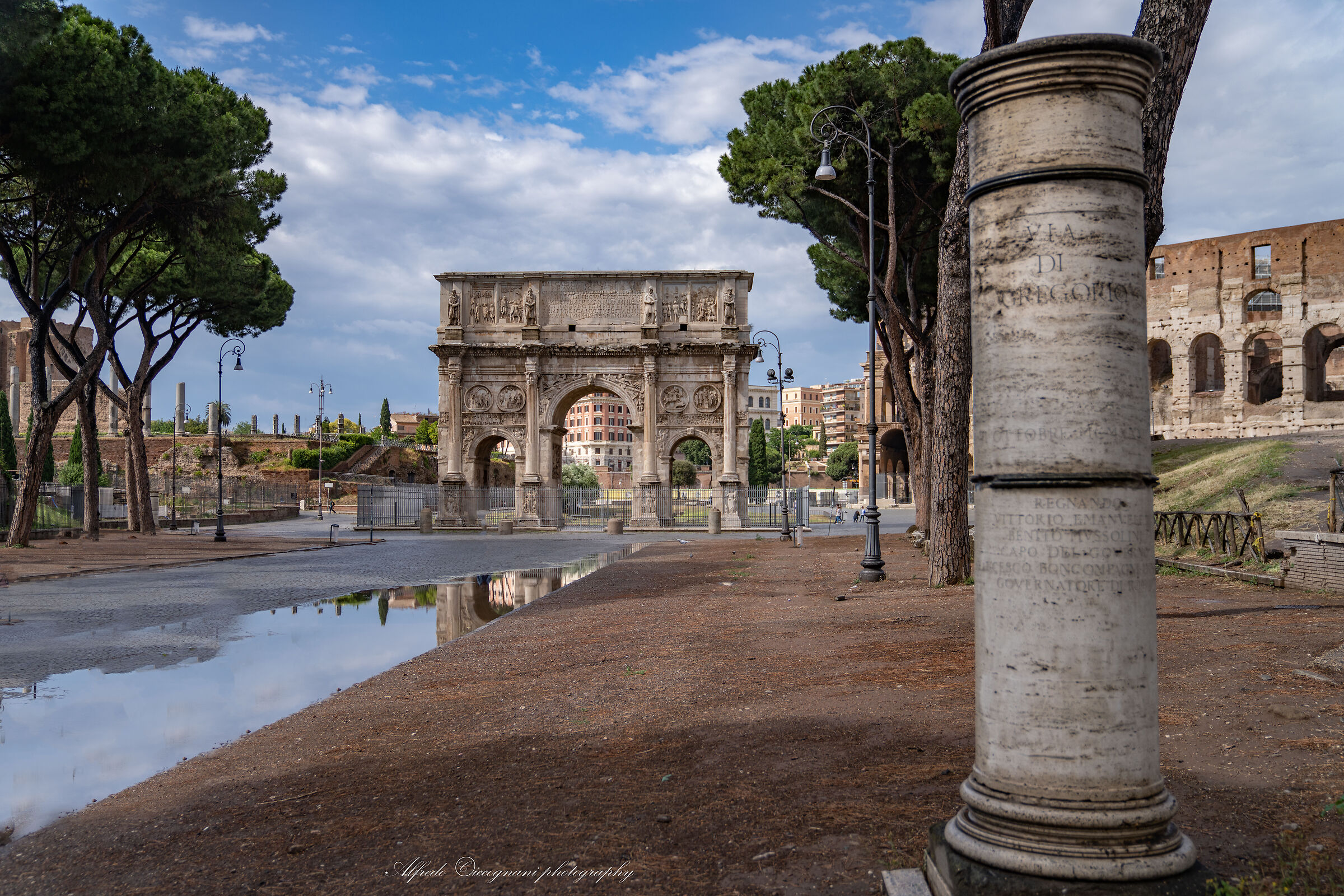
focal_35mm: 34
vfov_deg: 38.9
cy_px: 448
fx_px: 1269
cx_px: 672
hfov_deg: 55.8
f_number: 2.8
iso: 200
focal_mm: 34
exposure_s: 1/3200
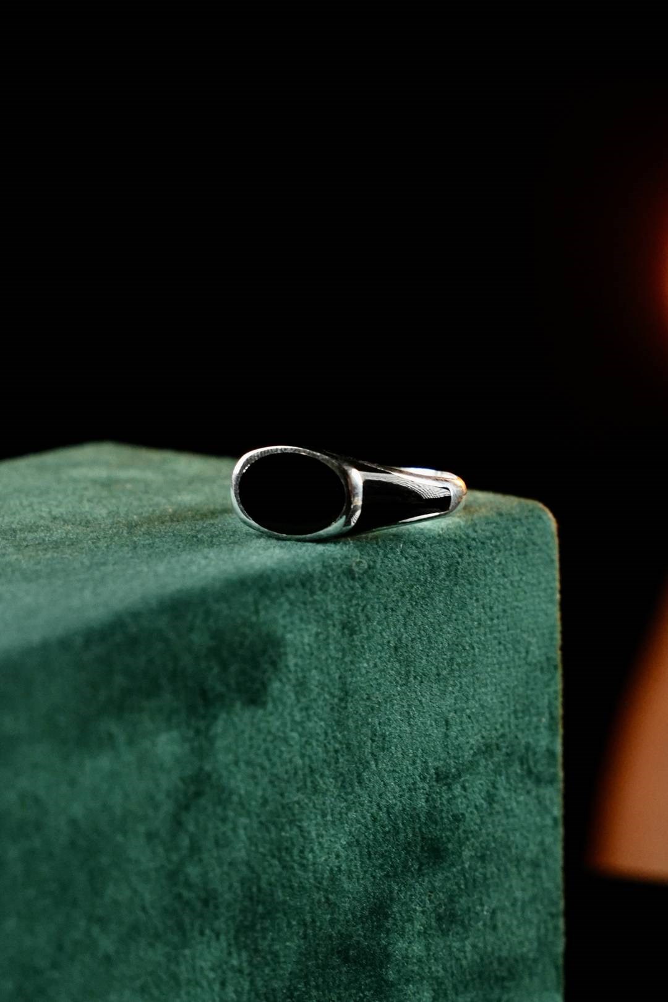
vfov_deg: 28.8
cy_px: 501
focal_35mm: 70
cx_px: 334
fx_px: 1948
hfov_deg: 19.5
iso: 1000
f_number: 7.1
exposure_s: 1/100
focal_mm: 70
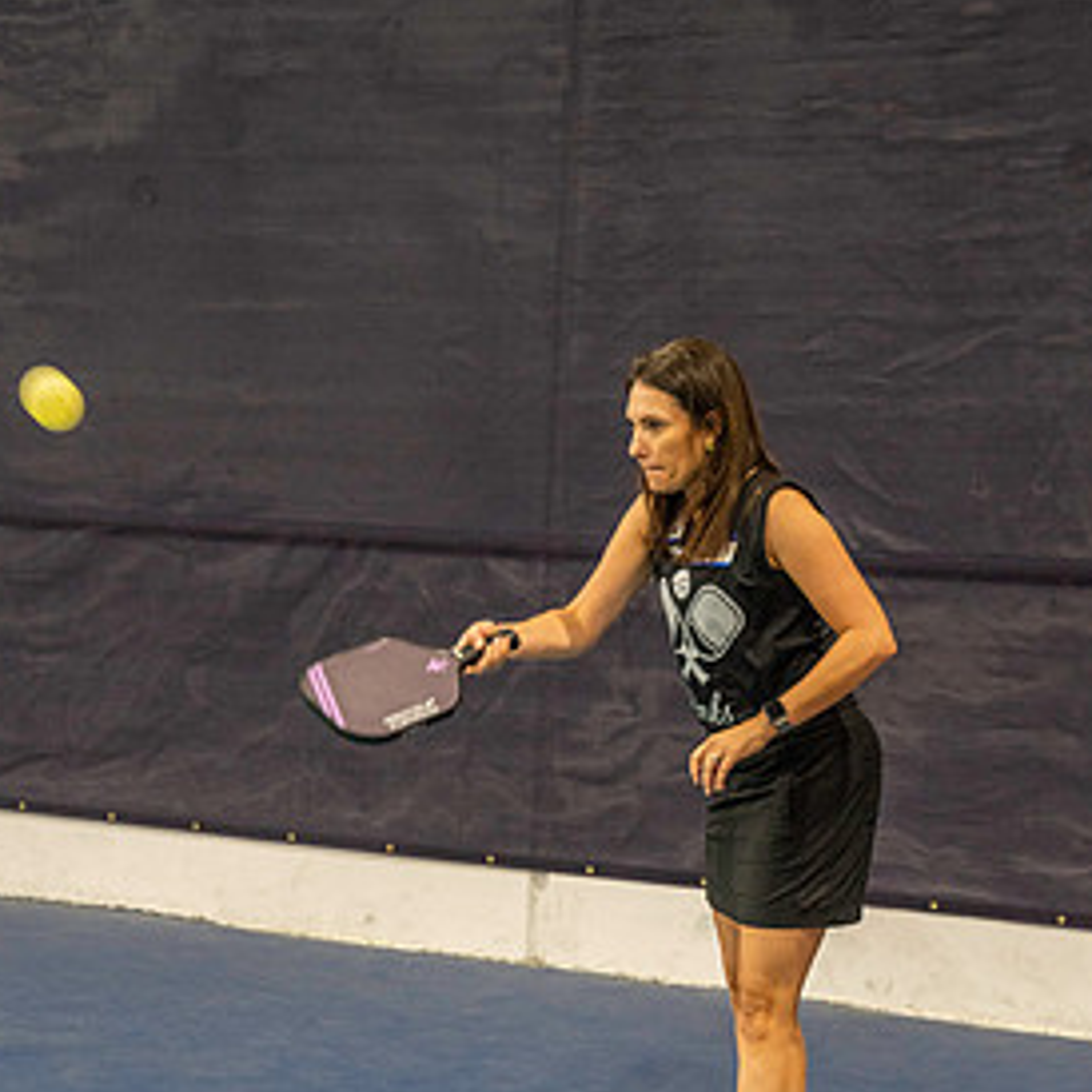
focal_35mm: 74
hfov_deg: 23.4
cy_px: 881
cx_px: 538
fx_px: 2641
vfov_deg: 23.0
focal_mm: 53
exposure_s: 1/250
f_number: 4.5
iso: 6400
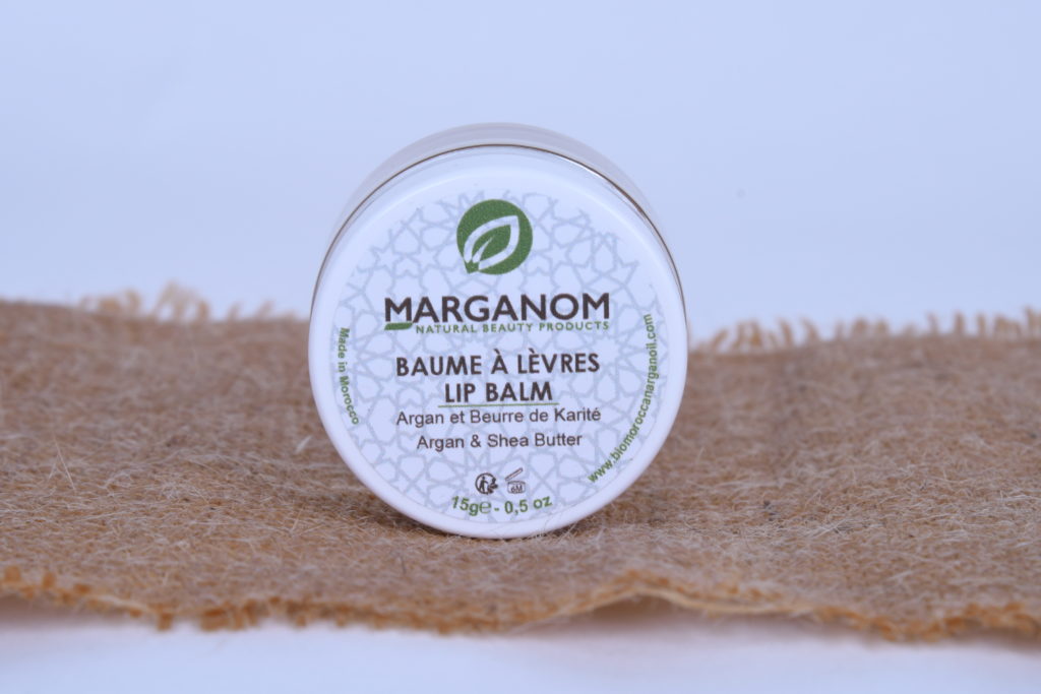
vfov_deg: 8.7
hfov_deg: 13.0
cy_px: 347
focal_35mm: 158
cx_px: 520
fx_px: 4555
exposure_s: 1/50
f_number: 13
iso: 200
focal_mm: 105
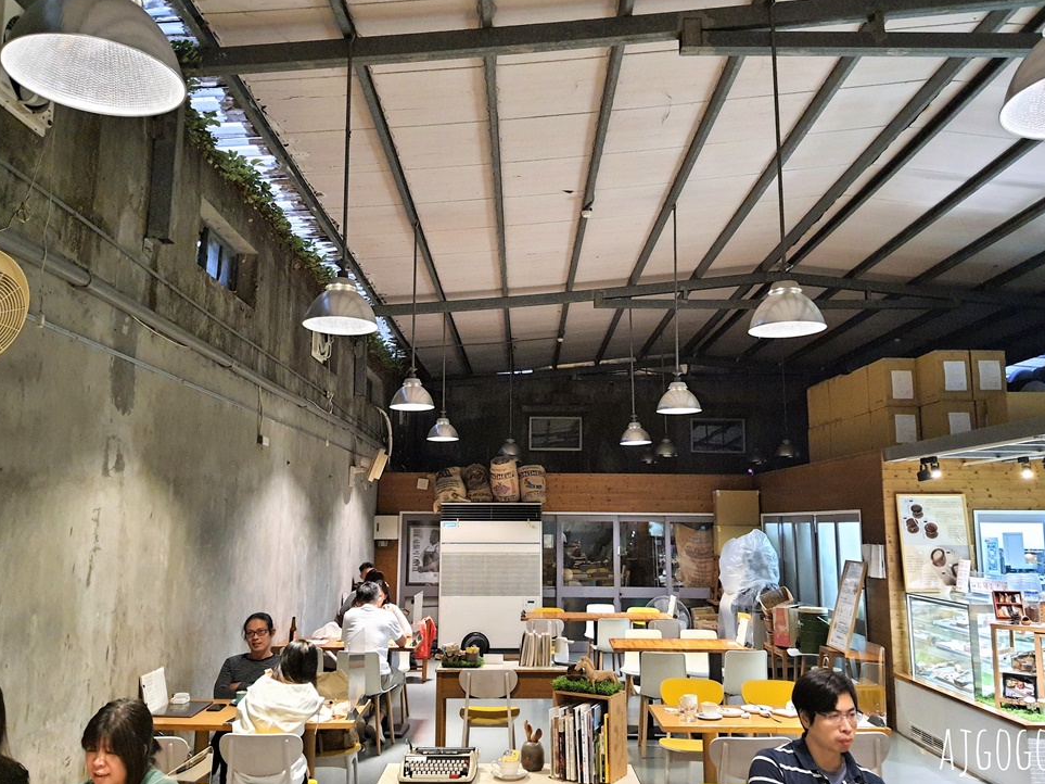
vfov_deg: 51.3
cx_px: 520
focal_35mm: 27
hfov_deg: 65.3
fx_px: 815
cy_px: 380
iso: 640
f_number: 1.7
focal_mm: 4.32
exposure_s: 1/30
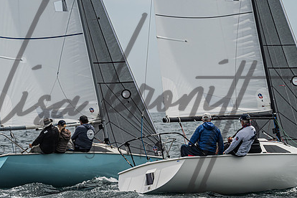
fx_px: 1939
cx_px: 165
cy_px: 128
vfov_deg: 5.8
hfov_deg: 8.8
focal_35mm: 235
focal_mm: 130
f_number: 7.1
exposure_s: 1/2500
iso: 320
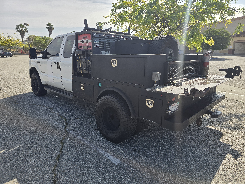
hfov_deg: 73.9
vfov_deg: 58.9
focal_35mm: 23
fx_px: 163
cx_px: 122
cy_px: 92
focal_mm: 6.3
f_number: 1.7
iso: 12
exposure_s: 1/900
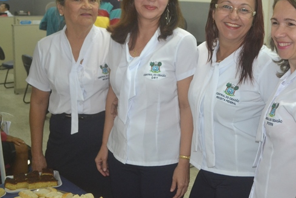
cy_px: 69
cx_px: 184
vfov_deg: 28.5
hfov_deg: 41.6
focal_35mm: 47
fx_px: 387
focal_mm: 24
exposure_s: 1/60
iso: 2000
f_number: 4
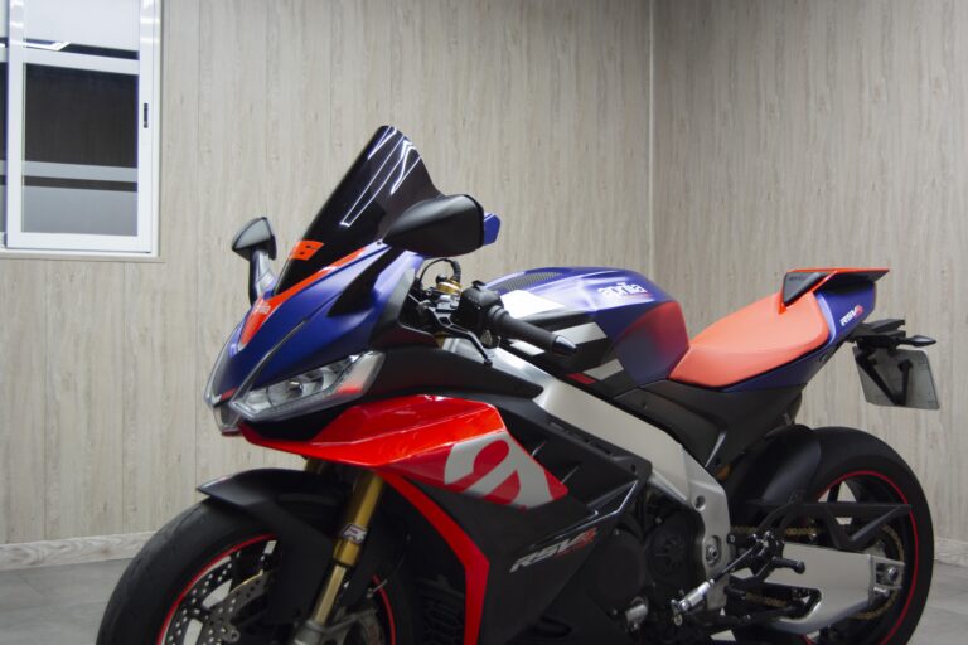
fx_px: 1210
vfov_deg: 29.9
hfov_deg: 43.6
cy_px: 322
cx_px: 484
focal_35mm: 45
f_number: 4.2
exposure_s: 1/60
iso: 400
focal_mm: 30
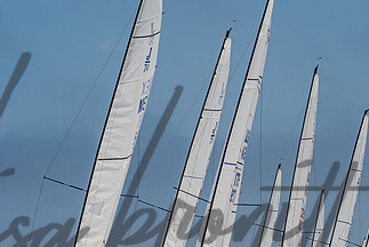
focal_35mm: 351
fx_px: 3601
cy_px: 315
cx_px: 238
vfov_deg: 3.9
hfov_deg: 5.9
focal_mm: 120
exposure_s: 1/3200
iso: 400
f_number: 6.3
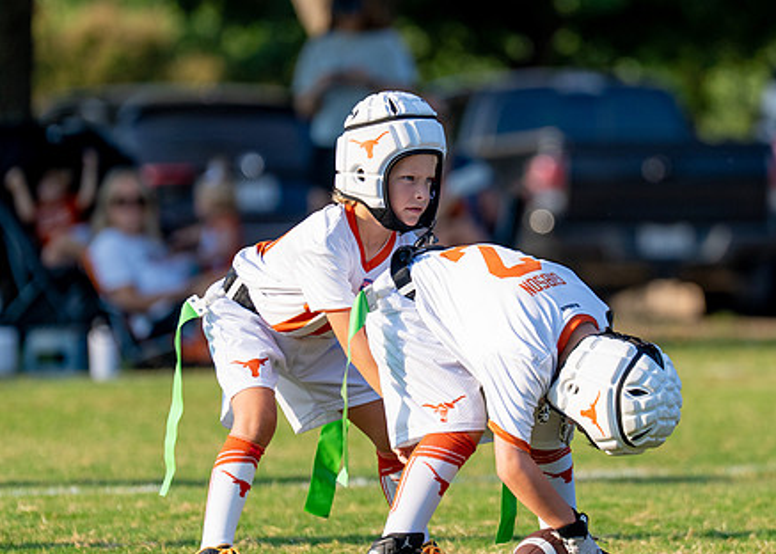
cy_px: 312
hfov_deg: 4.6
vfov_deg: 3.3
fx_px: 9696
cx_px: 447
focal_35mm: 440
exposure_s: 1/2000
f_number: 2.8
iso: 200
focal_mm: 200
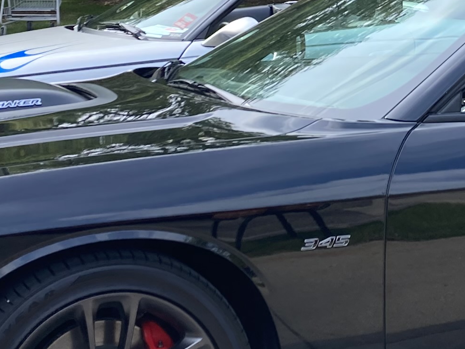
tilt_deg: -6.2
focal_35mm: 115
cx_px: 422
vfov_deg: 12.8
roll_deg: -1.2
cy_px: 39
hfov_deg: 16.9
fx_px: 1544
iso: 20
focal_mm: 3.99
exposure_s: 1/287
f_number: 1.8
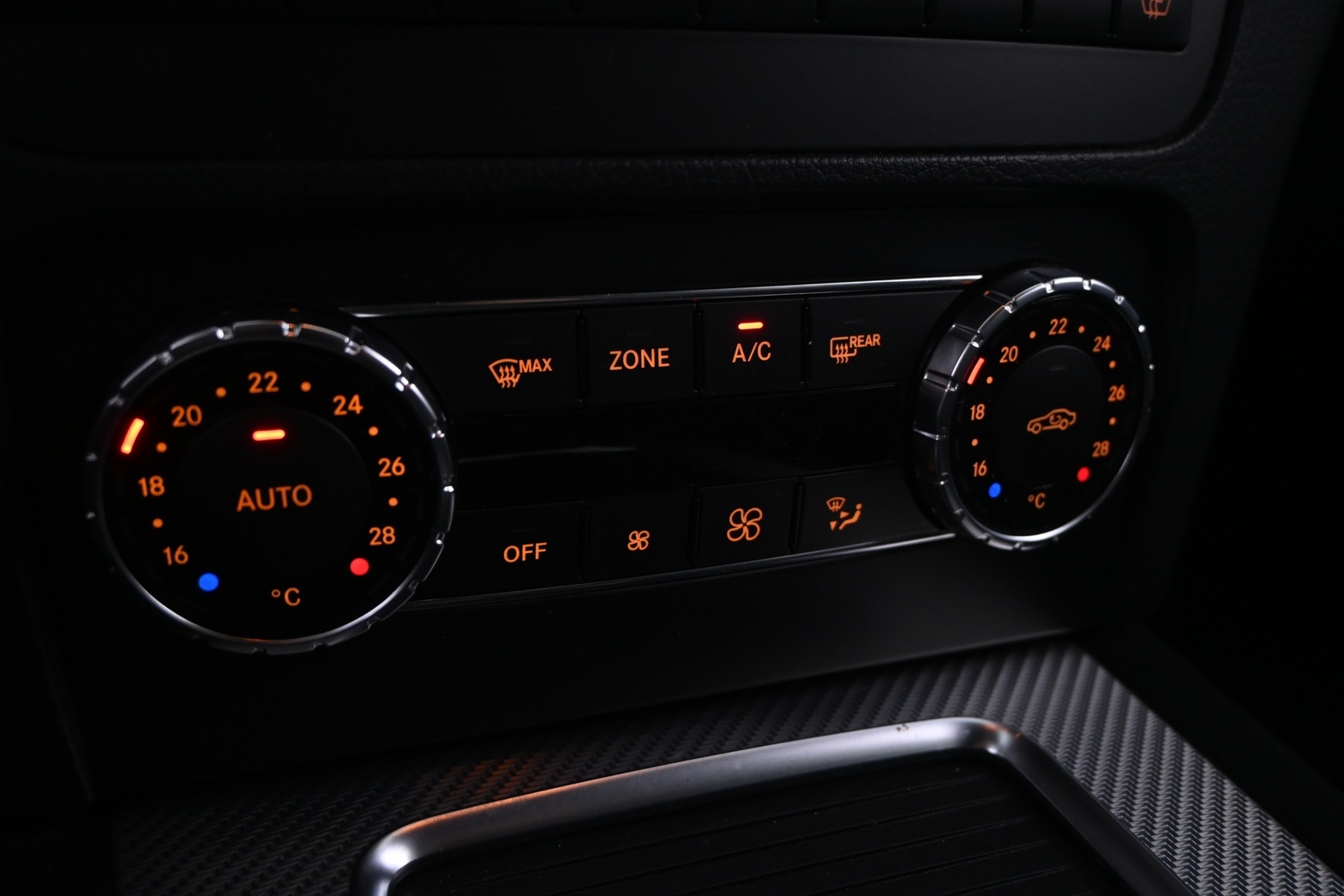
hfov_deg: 59.1
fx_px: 1186
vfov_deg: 41.4
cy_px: 452
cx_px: 674
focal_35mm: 32
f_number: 3.8
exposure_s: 1/6
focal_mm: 20.5
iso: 1000
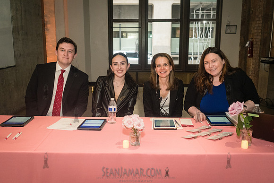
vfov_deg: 36.6
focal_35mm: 36
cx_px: 134
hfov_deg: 52.7
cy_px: 92
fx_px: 277
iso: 5000
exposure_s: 1/125
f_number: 4.5
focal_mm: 35
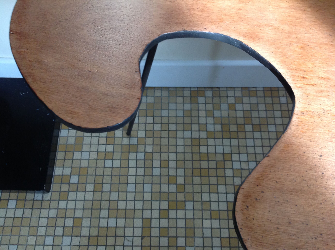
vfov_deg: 40.6
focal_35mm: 35
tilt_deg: -67.9
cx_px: 168
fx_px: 338
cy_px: 125
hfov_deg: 52.7
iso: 160
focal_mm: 4.28
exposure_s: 1/15
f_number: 2.4
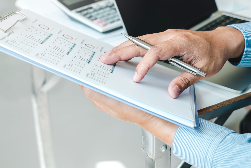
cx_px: 130
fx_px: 467
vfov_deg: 20.3
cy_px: 67
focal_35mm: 67
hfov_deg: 30.1
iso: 200
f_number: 2.8
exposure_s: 1/160
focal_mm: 35
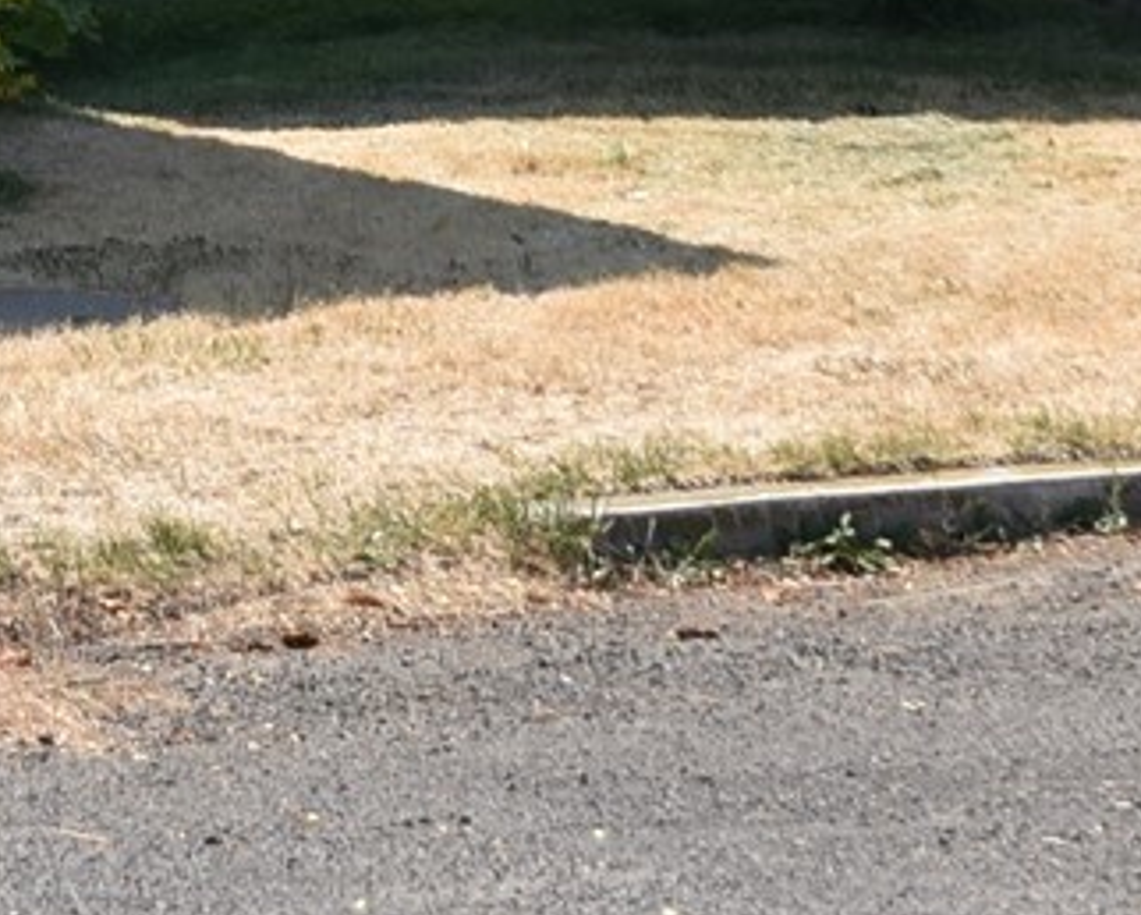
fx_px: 5508
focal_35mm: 163
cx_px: -152
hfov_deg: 11.6
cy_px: -727
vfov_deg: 9.1
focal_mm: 22
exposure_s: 1/250
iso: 100
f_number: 6.3
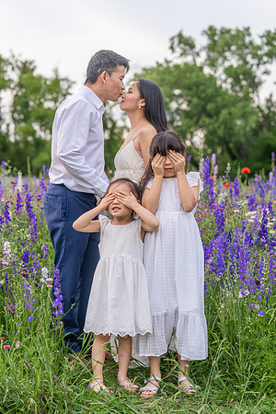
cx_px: 138
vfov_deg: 28.8
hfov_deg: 19.5
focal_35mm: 70
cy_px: 207
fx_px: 805
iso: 250
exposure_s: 1/640
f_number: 3.5
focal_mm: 70
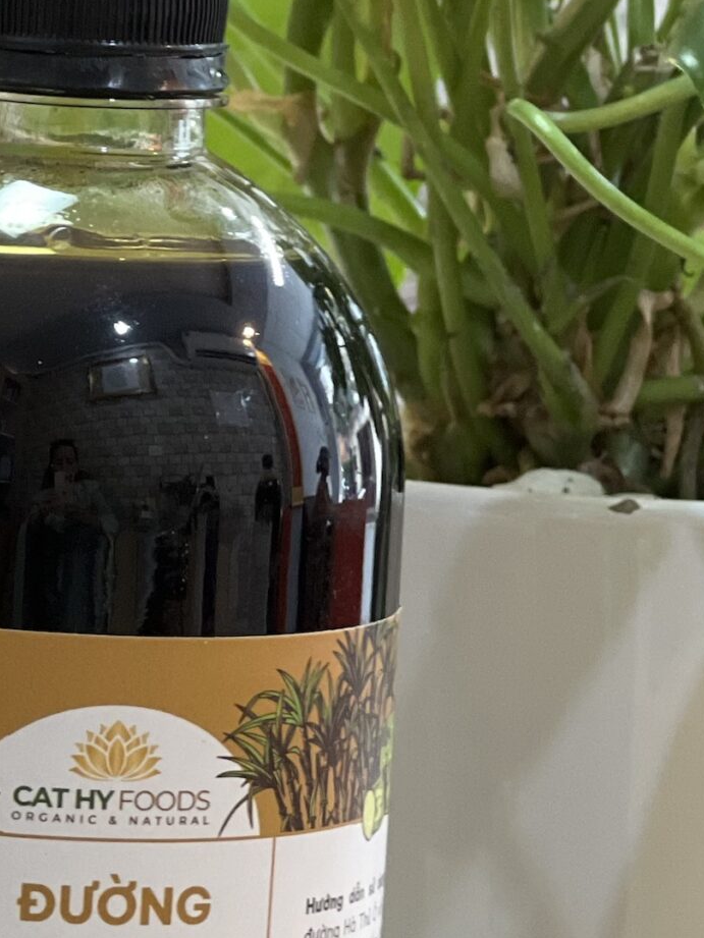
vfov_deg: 9.2
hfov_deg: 6.9
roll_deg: -1.4
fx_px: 5802
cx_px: 97
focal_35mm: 214
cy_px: 843
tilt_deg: -7.4
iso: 200
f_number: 2.8
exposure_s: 1/40
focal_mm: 9
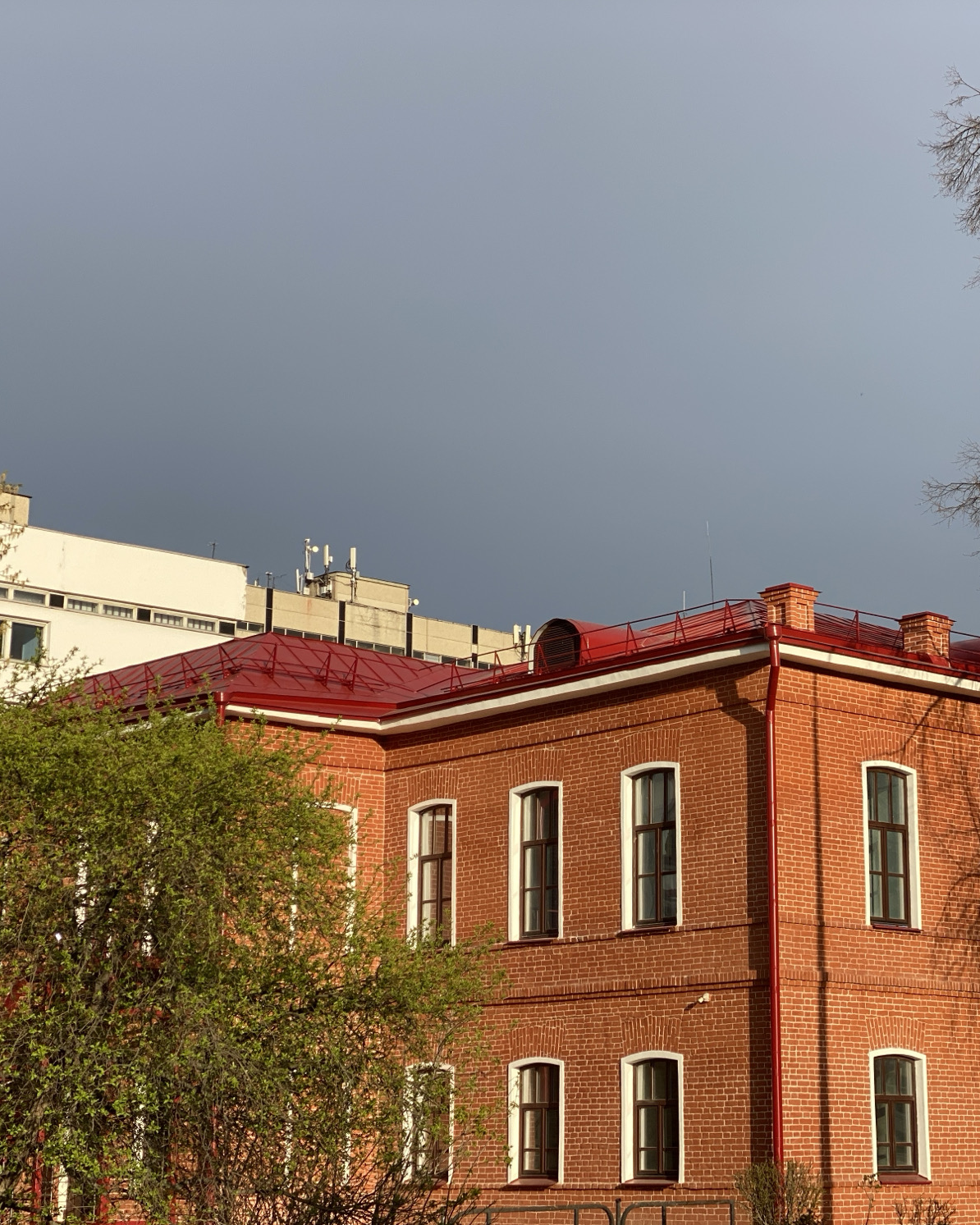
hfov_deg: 22.4
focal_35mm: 68
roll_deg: -0.3
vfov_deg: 27.9
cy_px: 614
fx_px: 2466
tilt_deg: +12.4
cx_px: 657
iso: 20
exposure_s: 1/1142
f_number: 2
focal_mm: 6
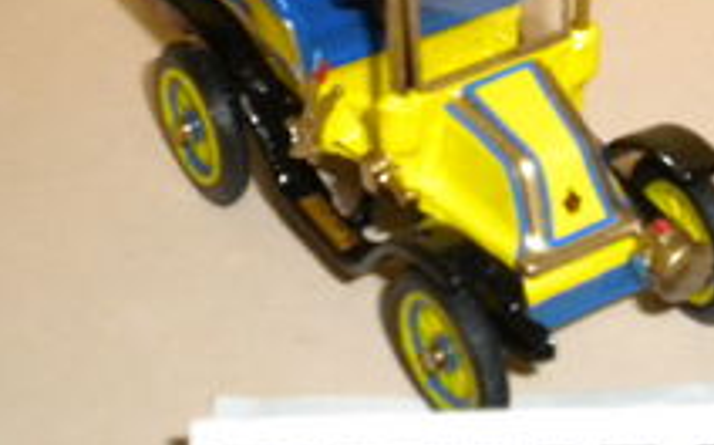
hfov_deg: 15.3
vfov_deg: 9.6
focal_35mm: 136
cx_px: 556
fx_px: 2644
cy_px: 105
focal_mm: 12.3
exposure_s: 1/60
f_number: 4.6
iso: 400
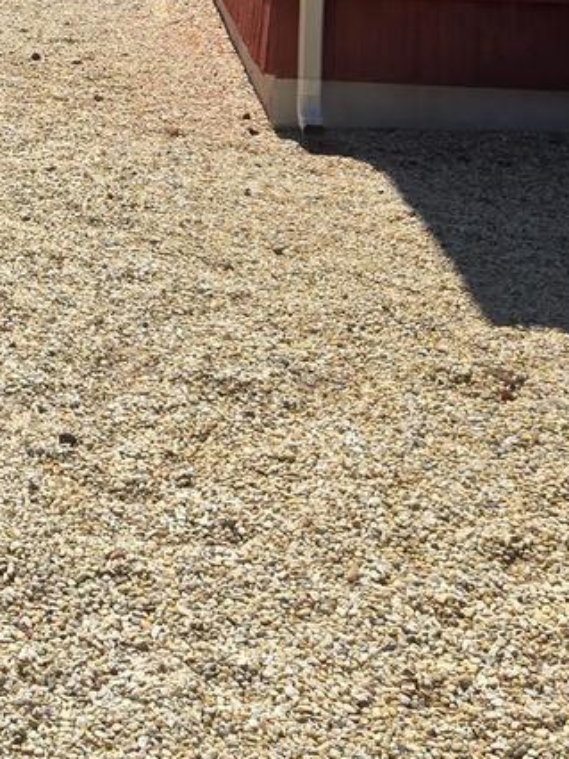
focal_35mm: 83
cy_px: -159
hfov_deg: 16.3
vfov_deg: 21.8
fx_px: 1821
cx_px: -262
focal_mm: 5.4
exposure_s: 1/2929
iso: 25
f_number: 1.8
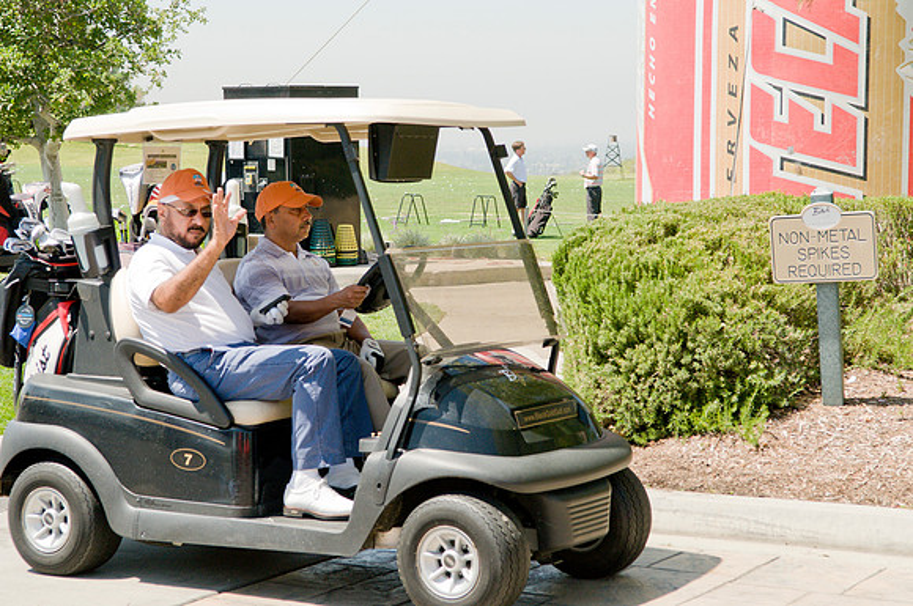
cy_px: 303
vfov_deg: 16.5
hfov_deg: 24.6
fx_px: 2089
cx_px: 456
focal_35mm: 82
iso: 400
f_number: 7.1
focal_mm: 55
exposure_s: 1/800
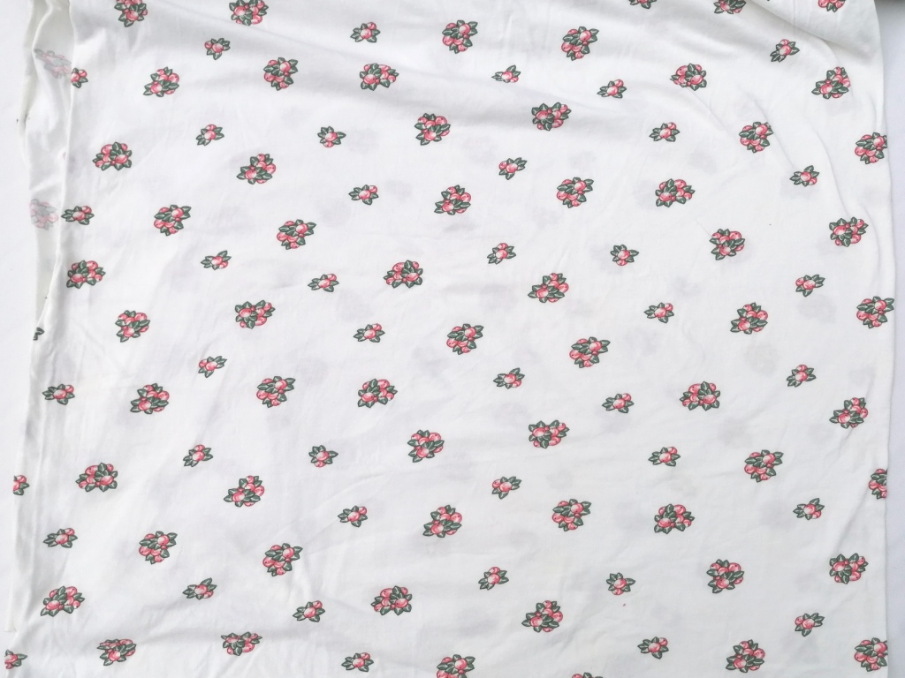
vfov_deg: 51.4
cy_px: 339
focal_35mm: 27
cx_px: 452
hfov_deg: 65.3
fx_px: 706
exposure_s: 1/2513
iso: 50
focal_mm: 4.75
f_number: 1.8
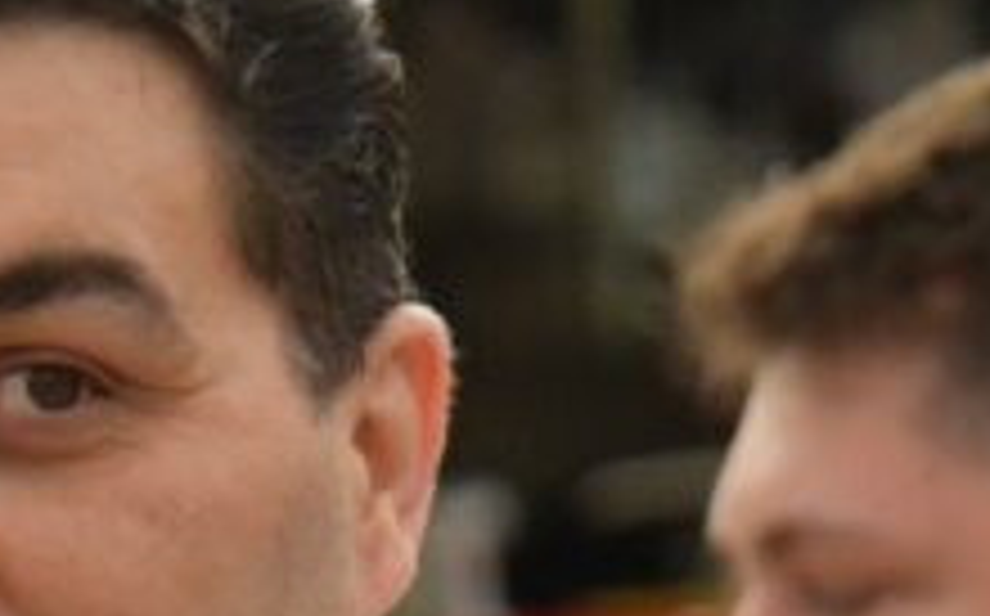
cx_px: 248
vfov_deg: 1.3
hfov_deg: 2.0
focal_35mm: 1031
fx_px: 27789
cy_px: 1162
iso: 4000
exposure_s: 1/2500
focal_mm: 145
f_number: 6.3
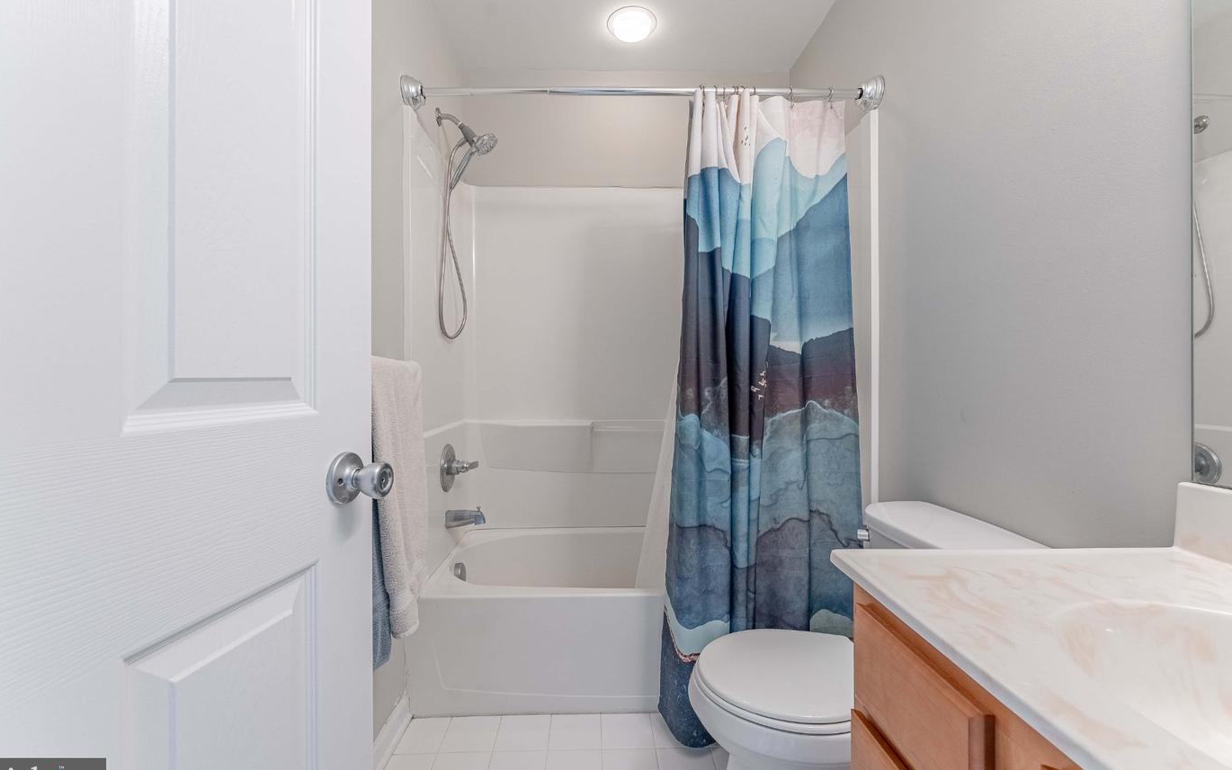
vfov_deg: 74.8
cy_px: 372
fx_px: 504
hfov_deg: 101.5
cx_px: 613
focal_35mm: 15
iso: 320
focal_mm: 14
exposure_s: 1/160
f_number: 8
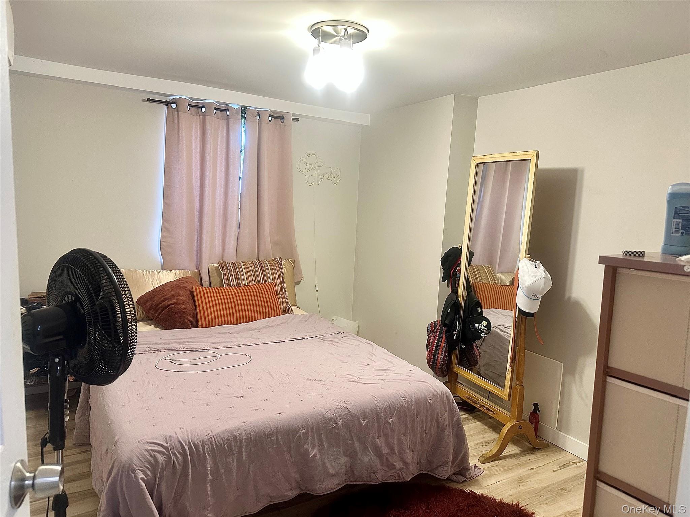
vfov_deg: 56.8
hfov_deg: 71.6
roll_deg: -3.2
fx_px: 478
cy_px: 258
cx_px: 345
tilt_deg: -6.7
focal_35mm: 24
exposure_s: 1/60
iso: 320
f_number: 1.78
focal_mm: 6.86
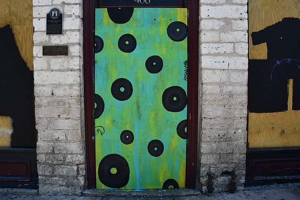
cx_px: 150
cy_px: 100
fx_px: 225
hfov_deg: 67.4
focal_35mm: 27
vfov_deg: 48.0
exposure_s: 1/125
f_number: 22
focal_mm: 18
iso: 800
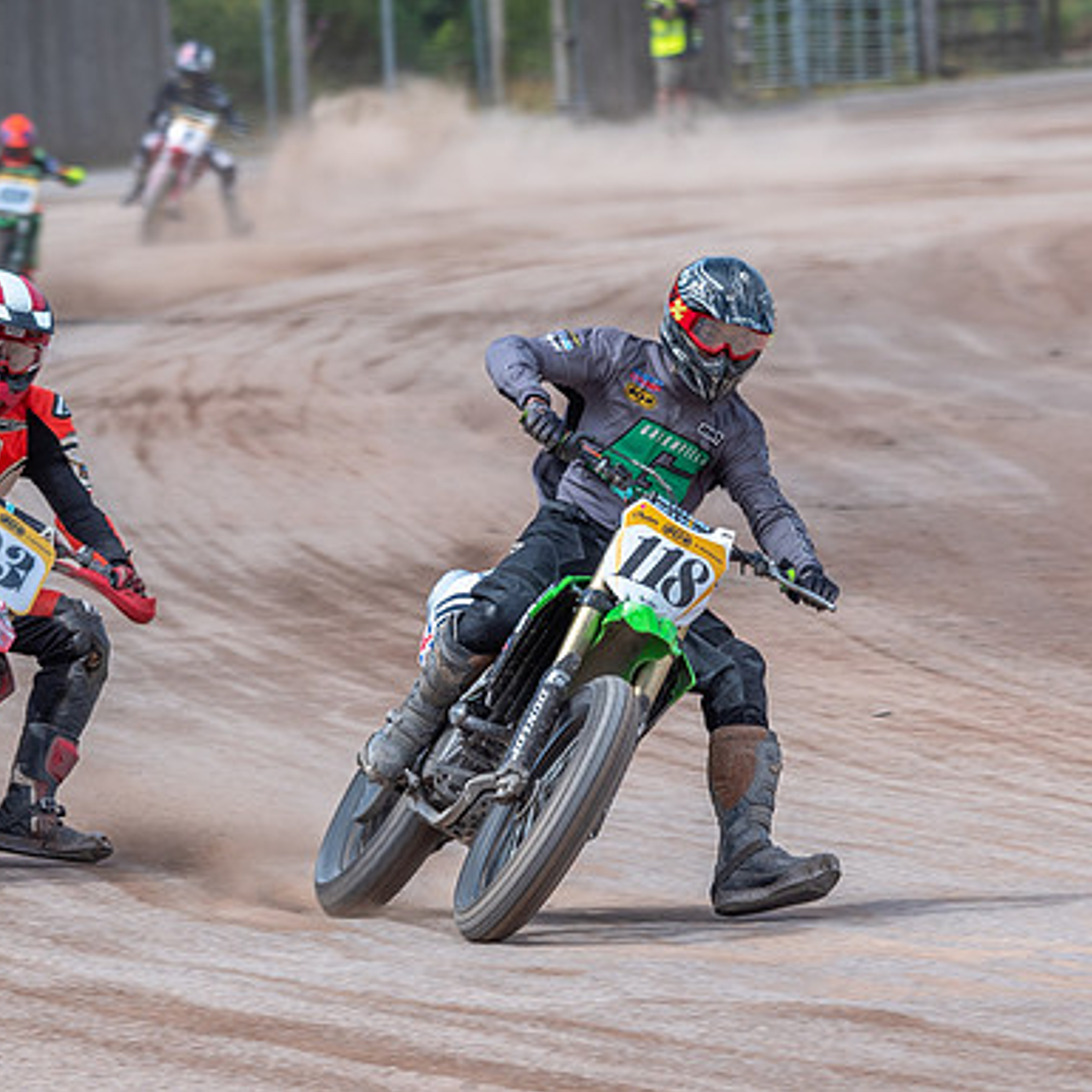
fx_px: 21771
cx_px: 438
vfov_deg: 2.9
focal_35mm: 610
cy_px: 777
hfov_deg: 2.9
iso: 100
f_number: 8
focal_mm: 280
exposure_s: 1/320
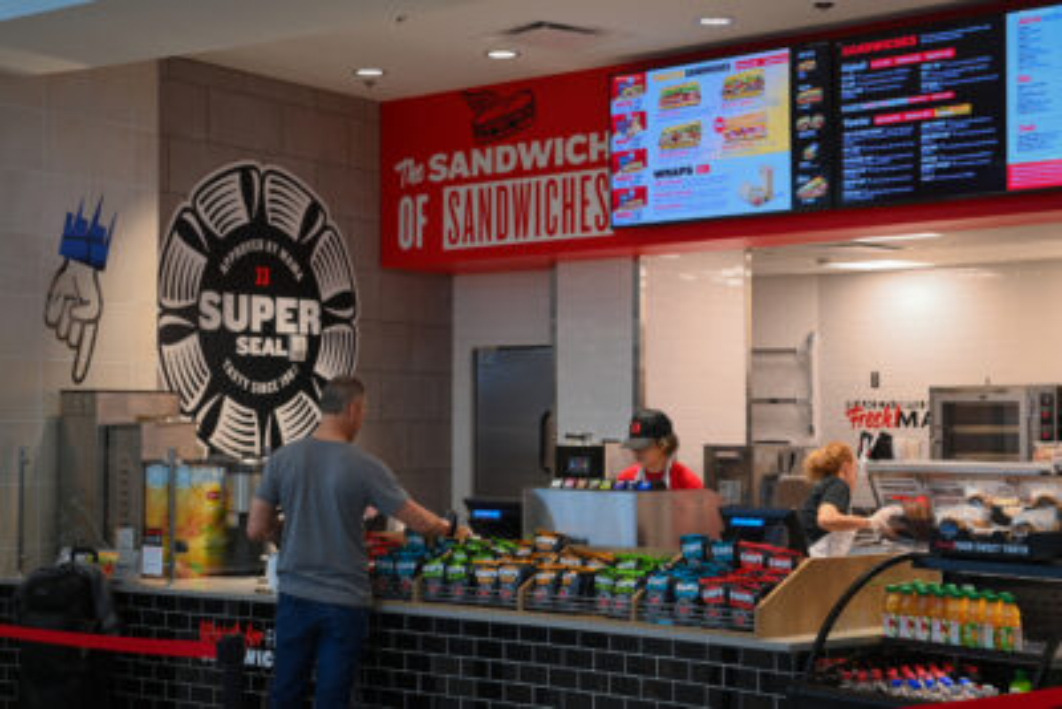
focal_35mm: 70
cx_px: 531
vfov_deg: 19.5
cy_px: 354
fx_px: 2066
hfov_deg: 28.8
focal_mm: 70
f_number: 10
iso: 1600
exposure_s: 1/30
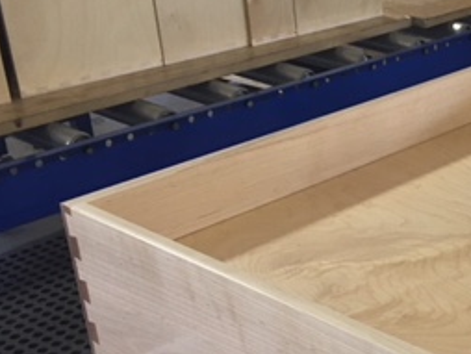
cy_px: 313
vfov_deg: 19.8
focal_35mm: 73
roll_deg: -0.3
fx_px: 994
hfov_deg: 24.8
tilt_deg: -27.5
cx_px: 523
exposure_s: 1/30
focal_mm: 4.15
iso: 100
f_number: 2.2
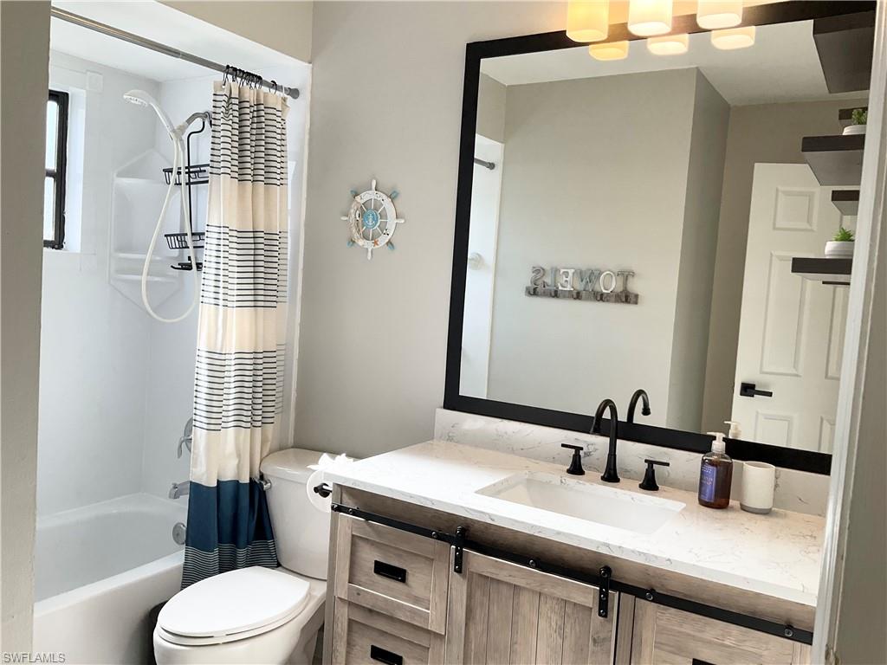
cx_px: 444
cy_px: 332
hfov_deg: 61.7
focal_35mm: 29
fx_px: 743
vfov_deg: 48.2
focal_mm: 3
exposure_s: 1/160
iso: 32
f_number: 1.8
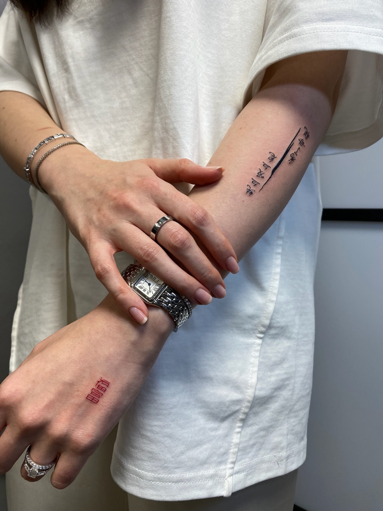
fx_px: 384
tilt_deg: -3.9
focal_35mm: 26
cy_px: 256
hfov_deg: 53.1
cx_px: 192
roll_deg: -1.0
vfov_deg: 67.3
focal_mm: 4.25
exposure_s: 1/100
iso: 64
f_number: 1.8
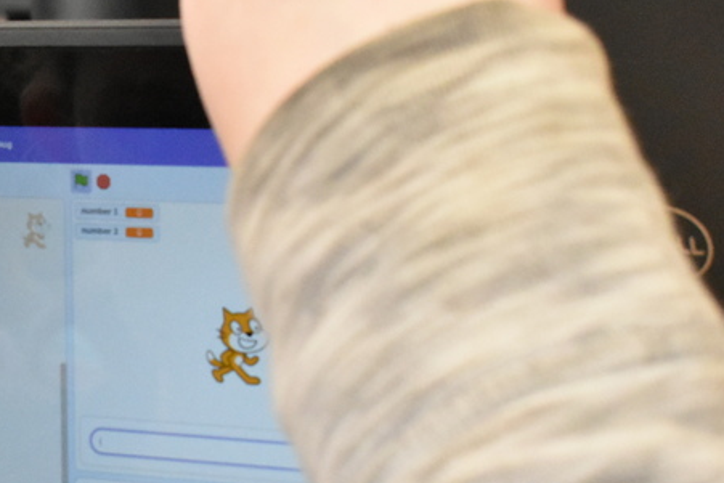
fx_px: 2397
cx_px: 21
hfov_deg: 16.9
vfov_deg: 11.5
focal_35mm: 119
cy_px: 400
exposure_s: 1/250
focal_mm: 35
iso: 6400
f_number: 8
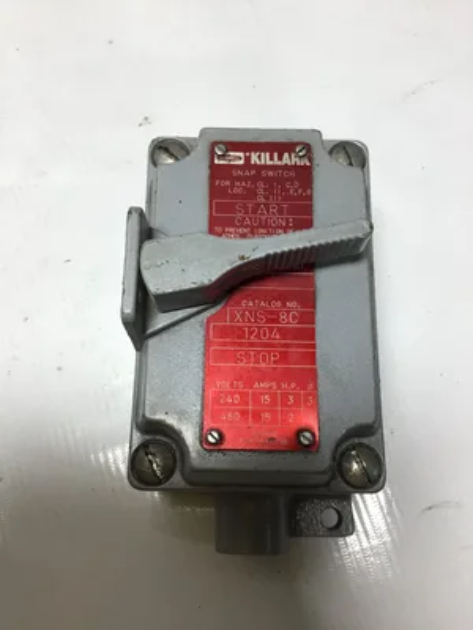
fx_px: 565
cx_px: 236
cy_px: 315
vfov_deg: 58.4
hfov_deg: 45.4
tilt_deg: -73.4
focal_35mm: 31
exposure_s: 1/120
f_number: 2.4
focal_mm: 3.3
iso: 32
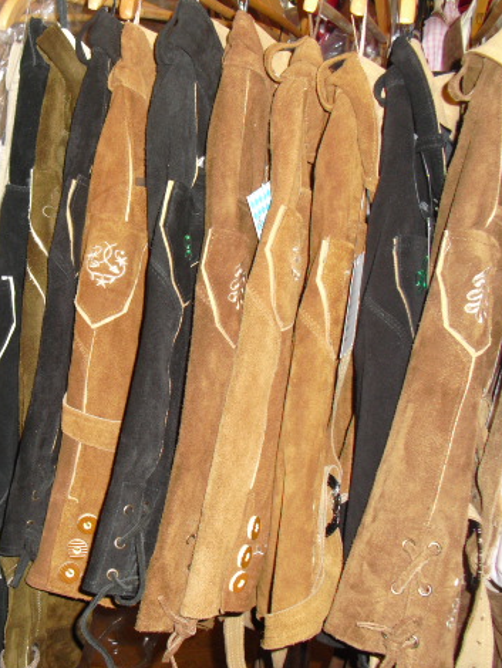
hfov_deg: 29.1
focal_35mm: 49
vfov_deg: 38.9
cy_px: 331
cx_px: 111
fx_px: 947
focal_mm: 6.3
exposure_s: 1/60
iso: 200
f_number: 3.1
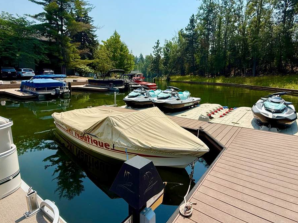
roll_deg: -0.2
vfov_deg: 65.8
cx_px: 156
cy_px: 99
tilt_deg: -6.9
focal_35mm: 20
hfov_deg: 81.7
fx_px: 172
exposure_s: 1/2410
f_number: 2.2
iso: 50
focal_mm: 2.22
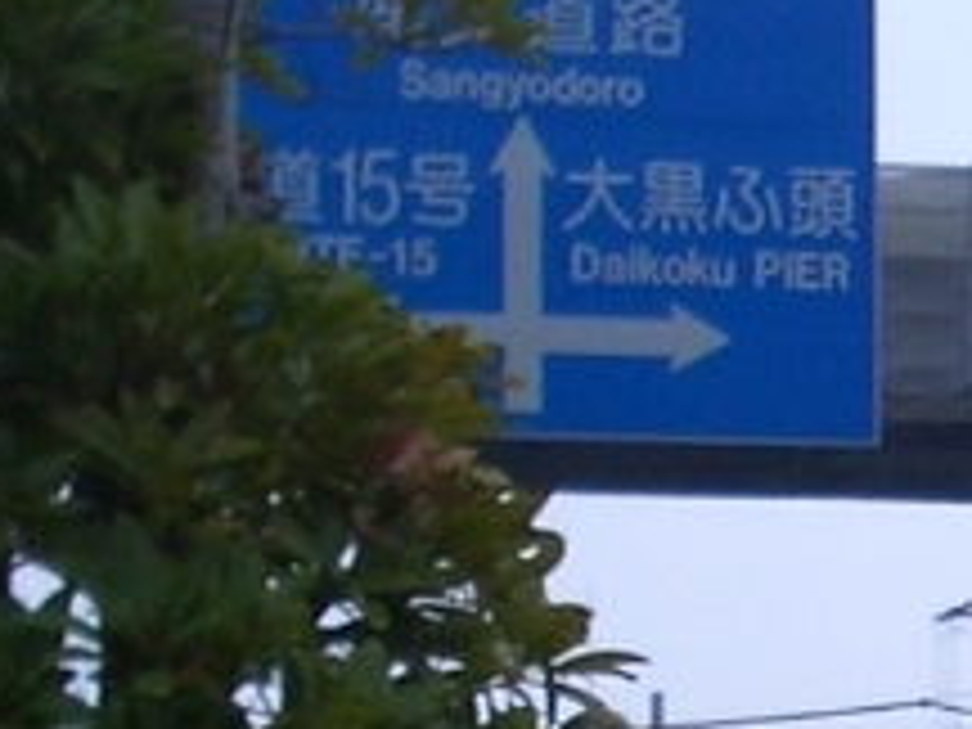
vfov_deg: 7.6
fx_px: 5447
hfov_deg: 10.0
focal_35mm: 194
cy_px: 968
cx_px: 1305
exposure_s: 1/125
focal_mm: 5.8
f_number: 2.6
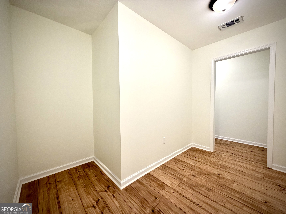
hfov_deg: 102.1
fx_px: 116
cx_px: 143
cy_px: 107
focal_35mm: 14
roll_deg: +0.0
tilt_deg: -1.8
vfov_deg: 85.7
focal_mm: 2.22
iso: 200
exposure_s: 1/120
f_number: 2.2
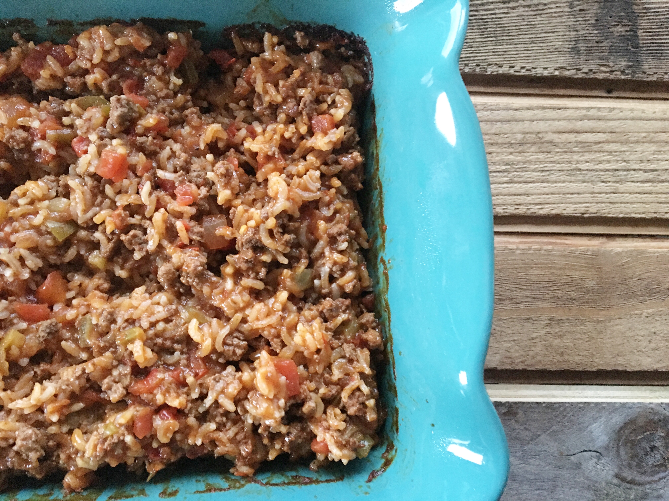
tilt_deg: -82.4
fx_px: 560
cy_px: 250
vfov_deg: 48.2
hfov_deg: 61.7
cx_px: 334
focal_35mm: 29
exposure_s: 1/15
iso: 400
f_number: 2.2
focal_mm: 4.15
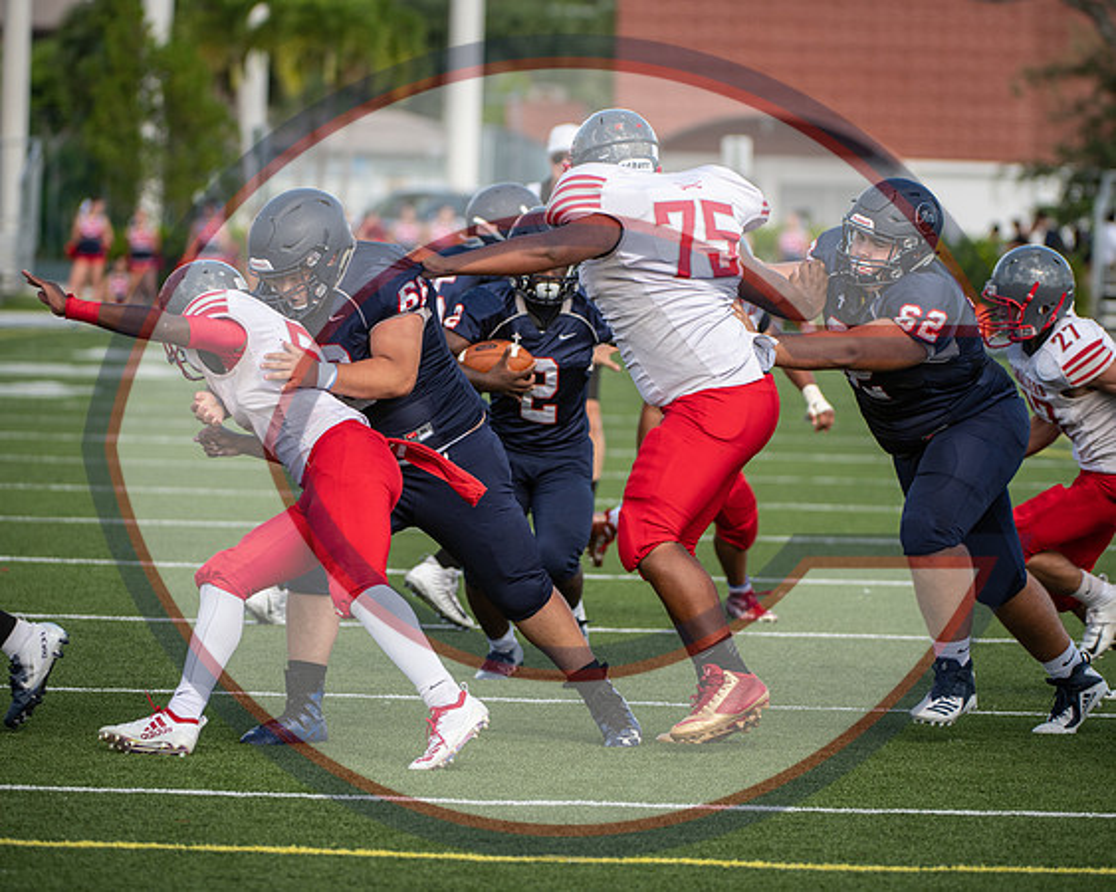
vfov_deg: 6.1
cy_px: 389
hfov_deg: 7.6
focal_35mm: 254
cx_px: 605
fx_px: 8391
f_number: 4
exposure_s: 1/1000
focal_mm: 200
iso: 250
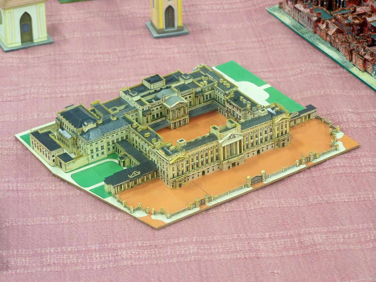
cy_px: 141
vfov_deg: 12.7
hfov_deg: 16.8
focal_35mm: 117
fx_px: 1271
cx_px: 188
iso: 80
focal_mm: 19.4
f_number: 3.2
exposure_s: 1/3
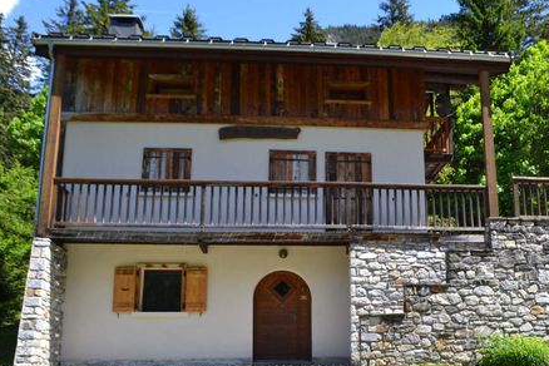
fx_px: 564
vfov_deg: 35.9
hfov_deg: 51.2
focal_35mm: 37
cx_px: 352
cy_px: 203
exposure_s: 1/100
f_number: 6.3
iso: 100
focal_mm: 18
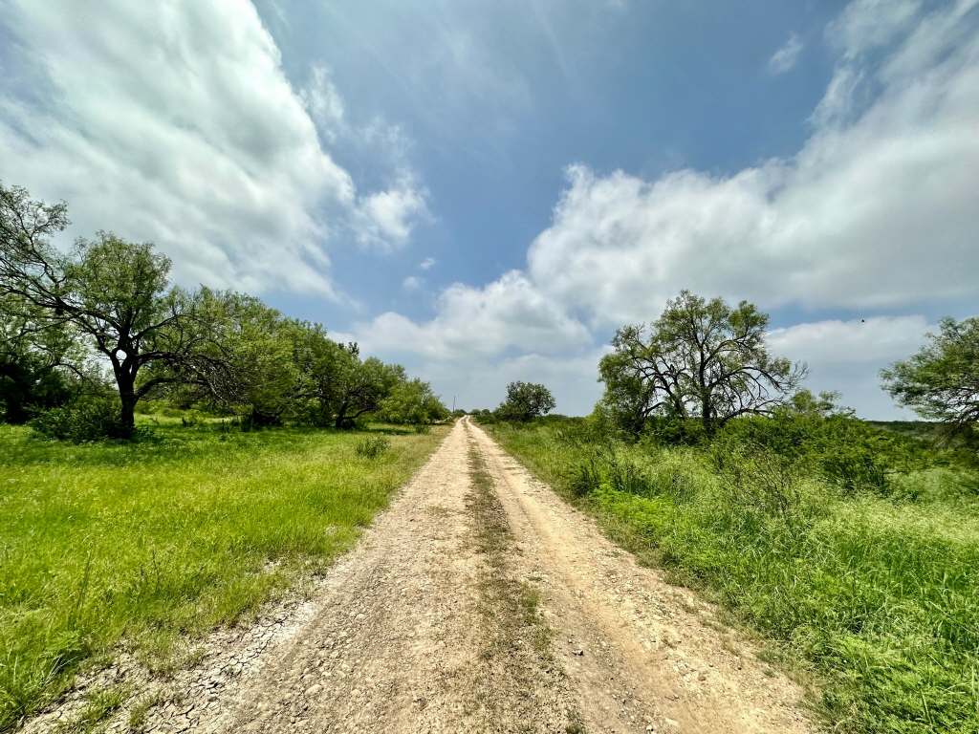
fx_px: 396
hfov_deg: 102.1
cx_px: 490
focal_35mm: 14
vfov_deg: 85.7
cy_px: 367
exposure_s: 1/4831
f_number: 2.2
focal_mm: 2.22
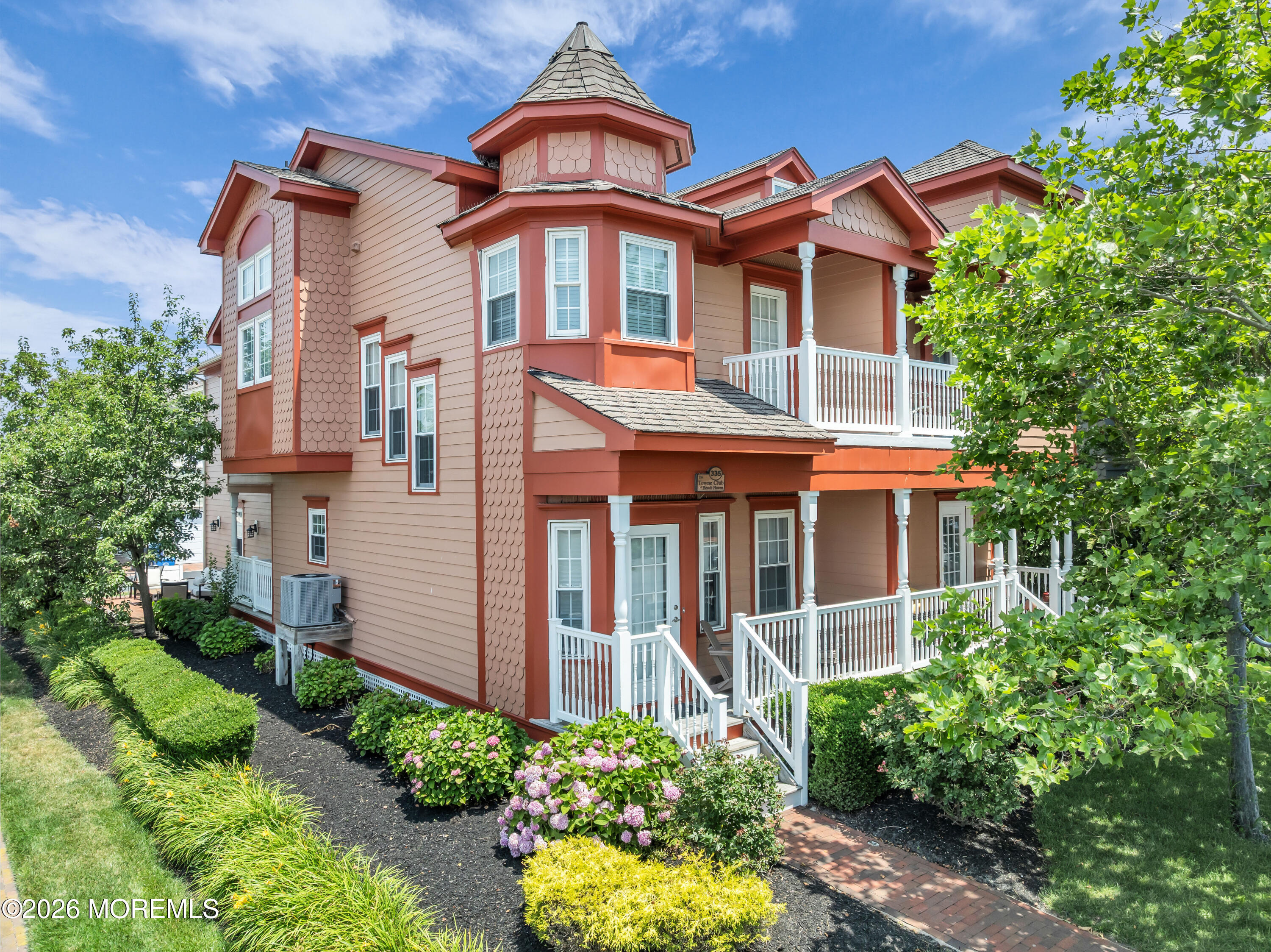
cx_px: 636
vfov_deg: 56.8
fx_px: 881
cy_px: 476
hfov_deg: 71.6
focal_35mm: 24
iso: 140
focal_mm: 12.29
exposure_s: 1/1600
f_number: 2.8
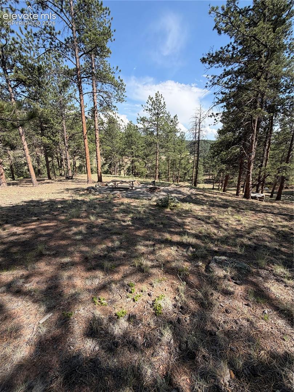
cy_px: 196
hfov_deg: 85.6
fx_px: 159
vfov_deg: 102.1
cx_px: 147
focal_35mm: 14
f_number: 2.2
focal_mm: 2.22
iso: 32
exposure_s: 1/770
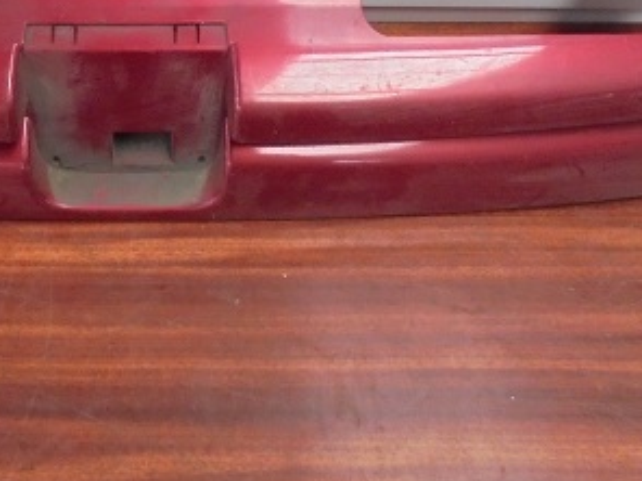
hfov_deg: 32.9
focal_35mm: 57
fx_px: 1057
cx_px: 132
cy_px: -9
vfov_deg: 24.4
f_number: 3.5
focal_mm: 4.6
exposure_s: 1/30
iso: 400
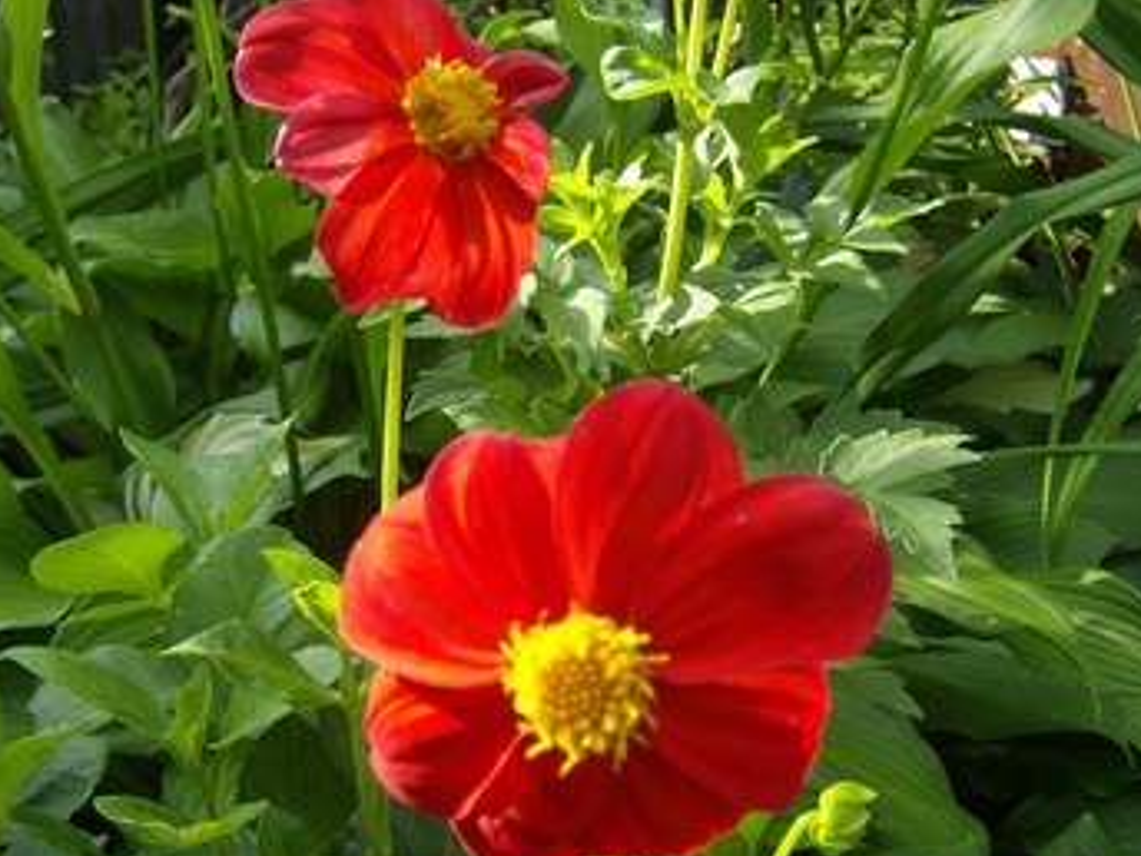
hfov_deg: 41.2
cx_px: 507
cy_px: 438
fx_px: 1516
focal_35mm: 46
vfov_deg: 31.5
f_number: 2.8
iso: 100
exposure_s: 1/329
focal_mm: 6
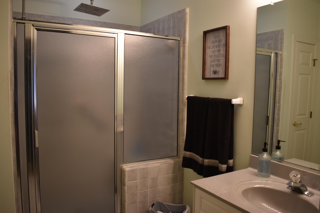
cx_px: 160
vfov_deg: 43.6
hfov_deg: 61.9
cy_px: 106
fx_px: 267
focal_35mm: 30
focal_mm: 20
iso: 500
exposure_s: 1/60
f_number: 4
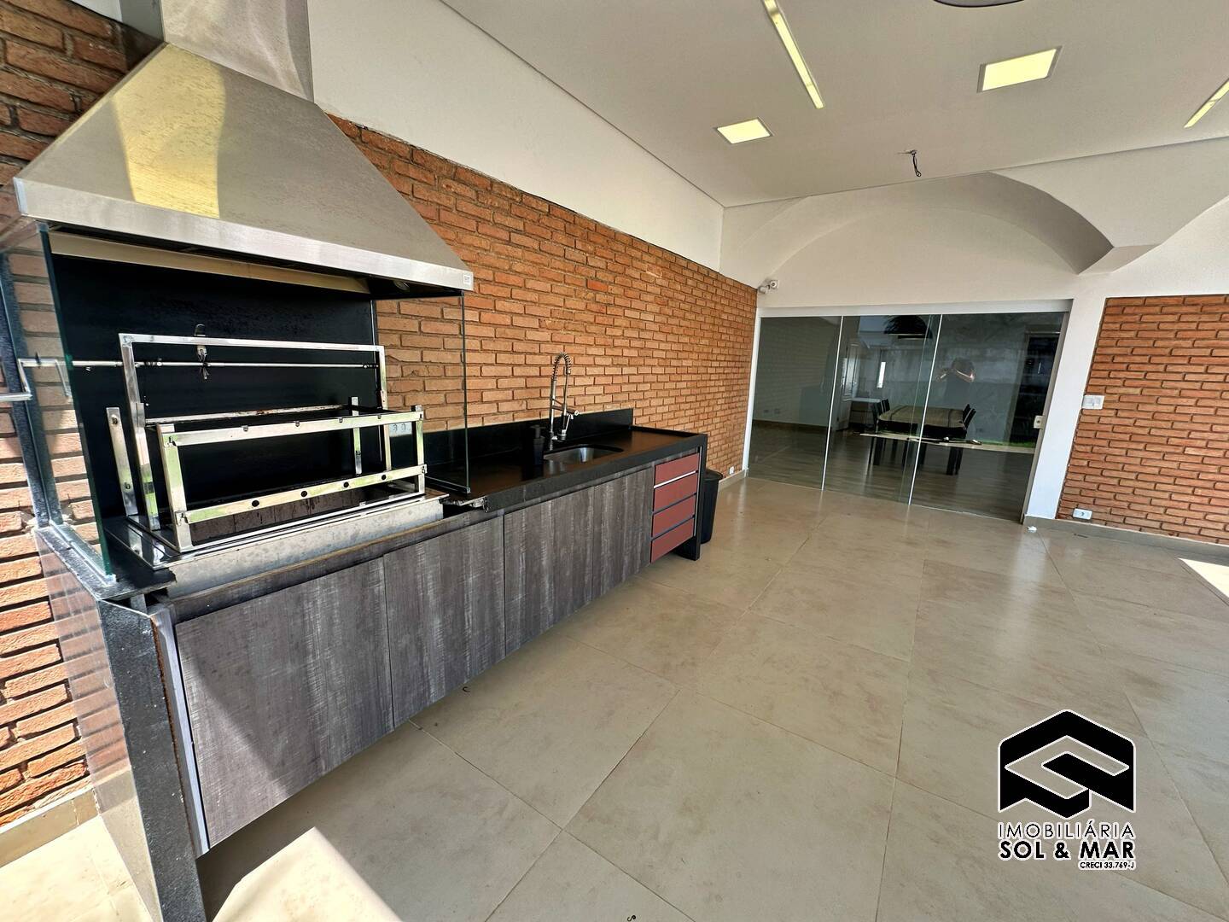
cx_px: 614
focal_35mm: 14
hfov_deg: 102.1
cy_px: 461
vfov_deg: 85.7
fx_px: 497
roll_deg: -2.6
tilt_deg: -12.1
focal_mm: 2.22
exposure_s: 1/205
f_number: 2.2
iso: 40
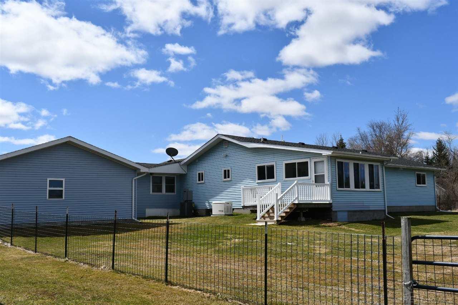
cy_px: 152
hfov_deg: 49.6
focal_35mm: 39
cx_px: 229
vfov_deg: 34.2
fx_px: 496
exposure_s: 1/400
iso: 100
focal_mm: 26
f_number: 10
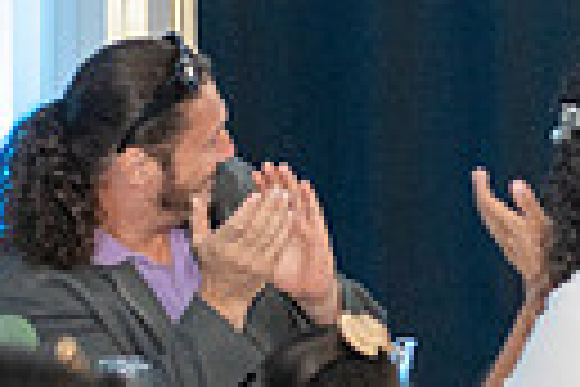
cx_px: 1161
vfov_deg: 3.9
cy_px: 262
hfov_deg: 5.7
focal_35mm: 352
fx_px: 5671
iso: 1000
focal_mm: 70
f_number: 3.2
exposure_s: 1/160
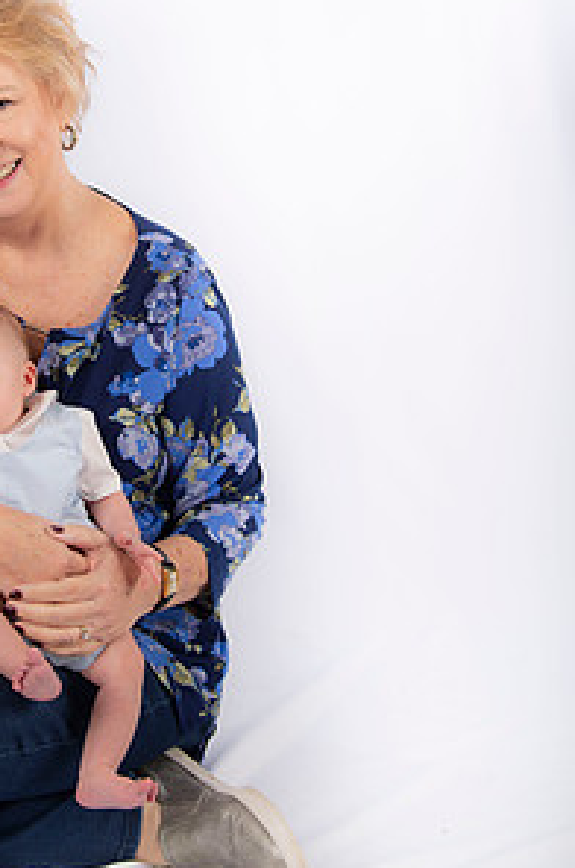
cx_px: 145
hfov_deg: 20.1
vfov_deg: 30.0
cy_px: 299
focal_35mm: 67
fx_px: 1613
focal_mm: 44
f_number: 5.6
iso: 100
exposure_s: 1/200
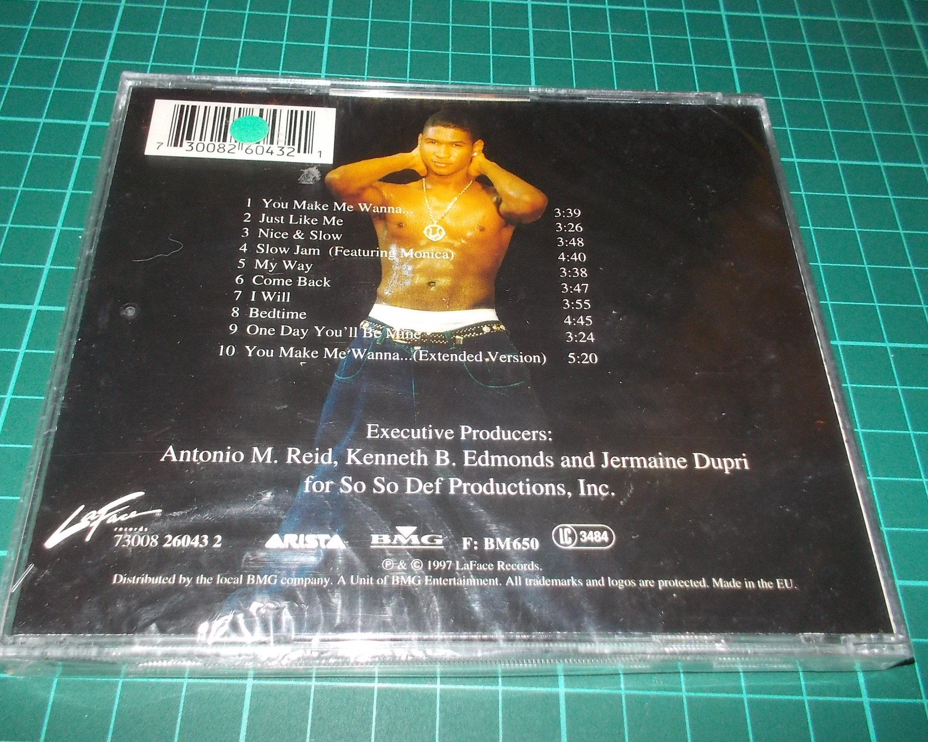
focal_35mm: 31
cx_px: 453
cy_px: 379
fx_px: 851
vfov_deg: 47.1
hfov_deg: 57.2
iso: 200
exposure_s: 1/30
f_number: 3.3
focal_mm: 4.1
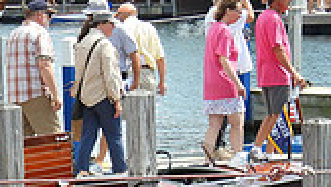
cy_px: 371
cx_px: -71
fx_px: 2890
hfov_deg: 6.5
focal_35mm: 329
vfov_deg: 3.7
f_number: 4
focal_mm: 15.2
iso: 100
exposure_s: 1/800
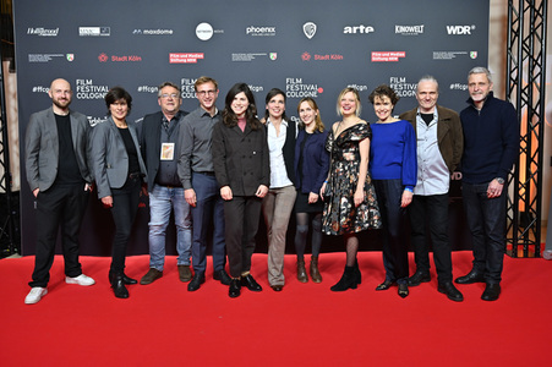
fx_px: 429
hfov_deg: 65.5
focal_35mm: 28
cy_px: 184
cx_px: 276
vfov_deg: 46.3
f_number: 5
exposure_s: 1/200
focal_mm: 28
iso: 1250
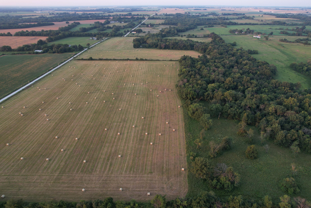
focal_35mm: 24
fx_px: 207
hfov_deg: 73.6
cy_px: 100
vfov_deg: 53.1
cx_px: 169
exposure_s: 1/20
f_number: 2.8
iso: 100
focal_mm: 8.38
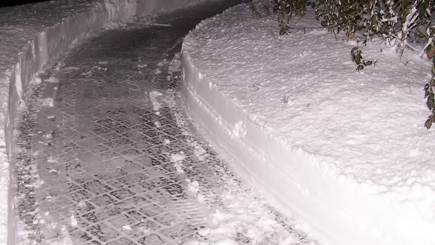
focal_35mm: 56
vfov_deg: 21.4
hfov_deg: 37.2
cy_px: 92
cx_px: 197
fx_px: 646
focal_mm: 6.3
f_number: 2.8
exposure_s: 1/60
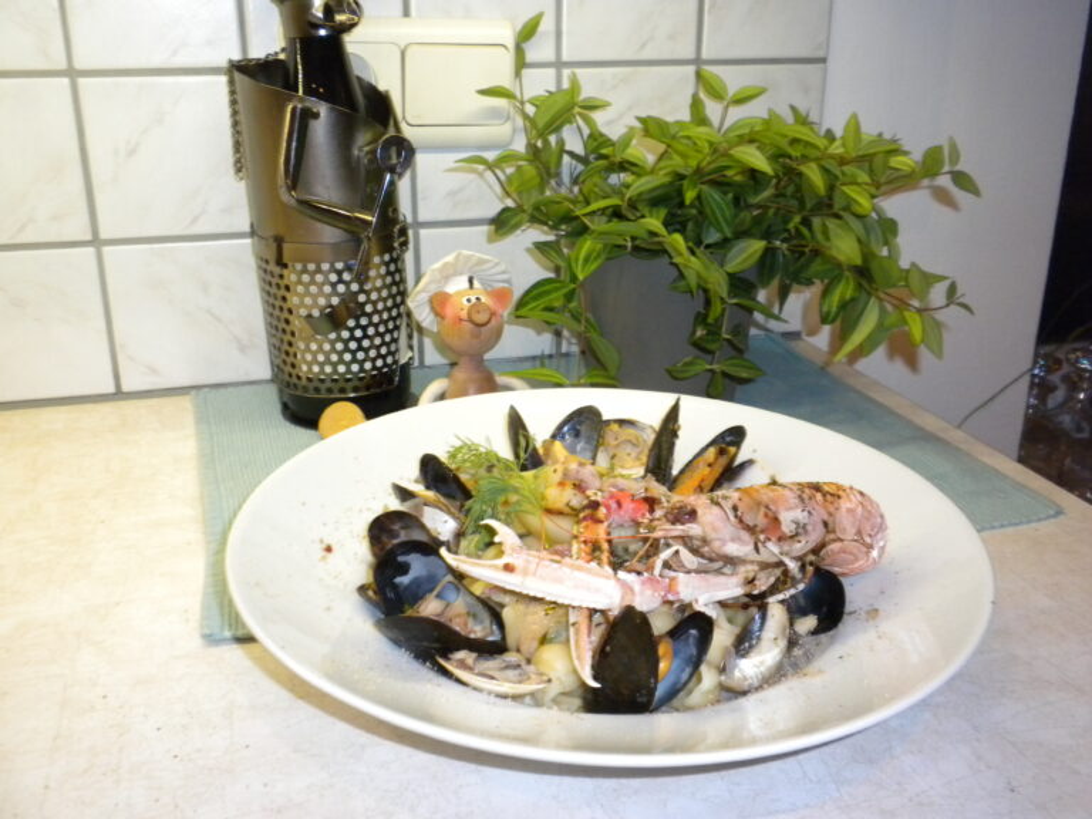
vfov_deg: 38.7
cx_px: 546
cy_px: 410
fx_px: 1167
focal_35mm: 37
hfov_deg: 50.1
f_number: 3.5
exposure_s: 1/30
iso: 400
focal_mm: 6.6
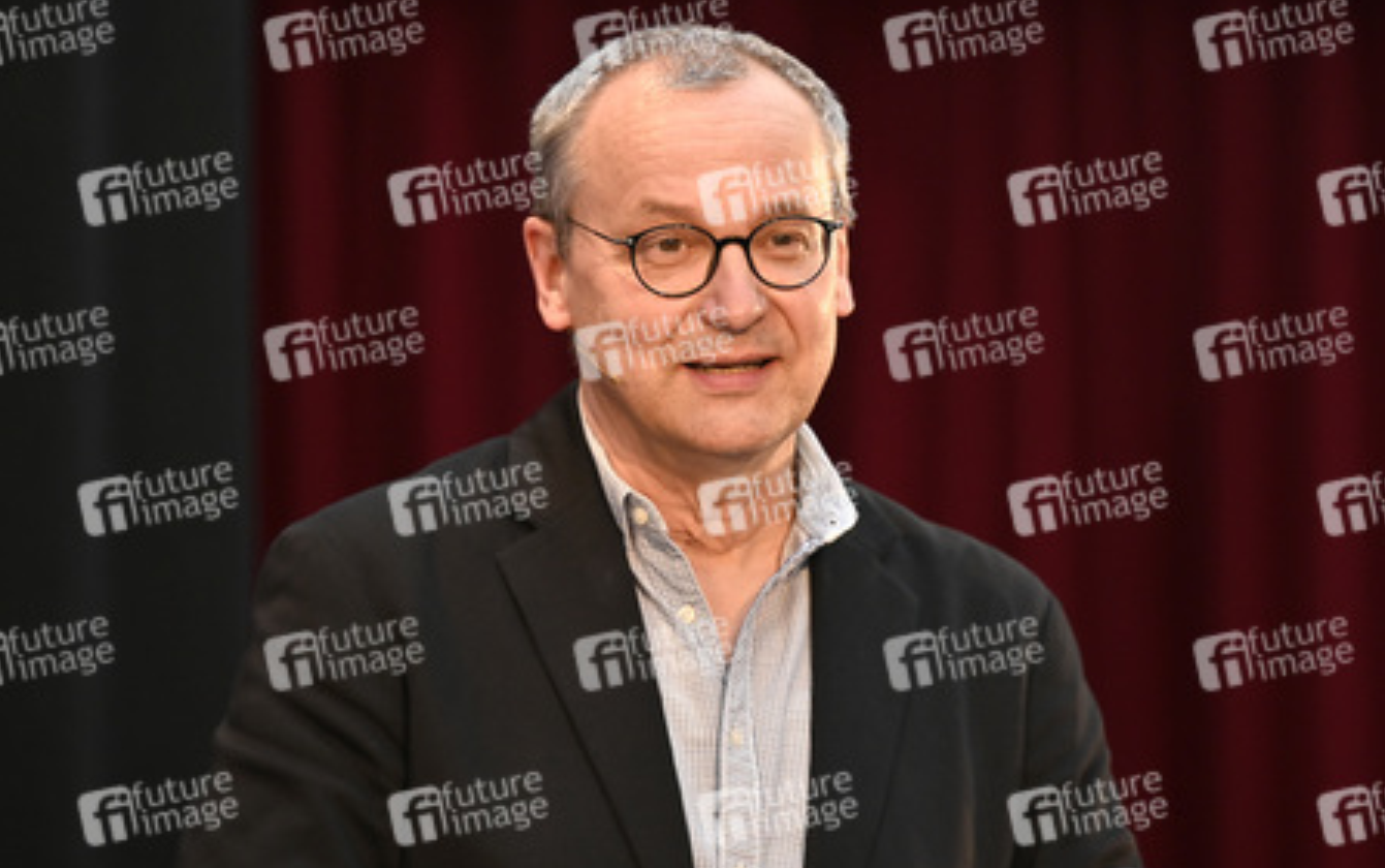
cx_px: 696
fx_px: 7176
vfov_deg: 6.9
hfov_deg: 11.0
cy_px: 422
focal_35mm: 190
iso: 800
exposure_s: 1/400
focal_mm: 185
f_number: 2.8
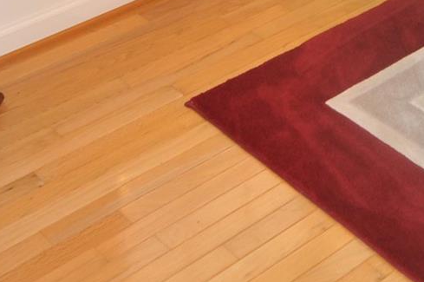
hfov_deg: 22.3
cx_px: 419
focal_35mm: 88
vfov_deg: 13.6
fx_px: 1035
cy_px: -257
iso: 400
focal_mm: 14
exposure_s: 1/60
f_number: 4
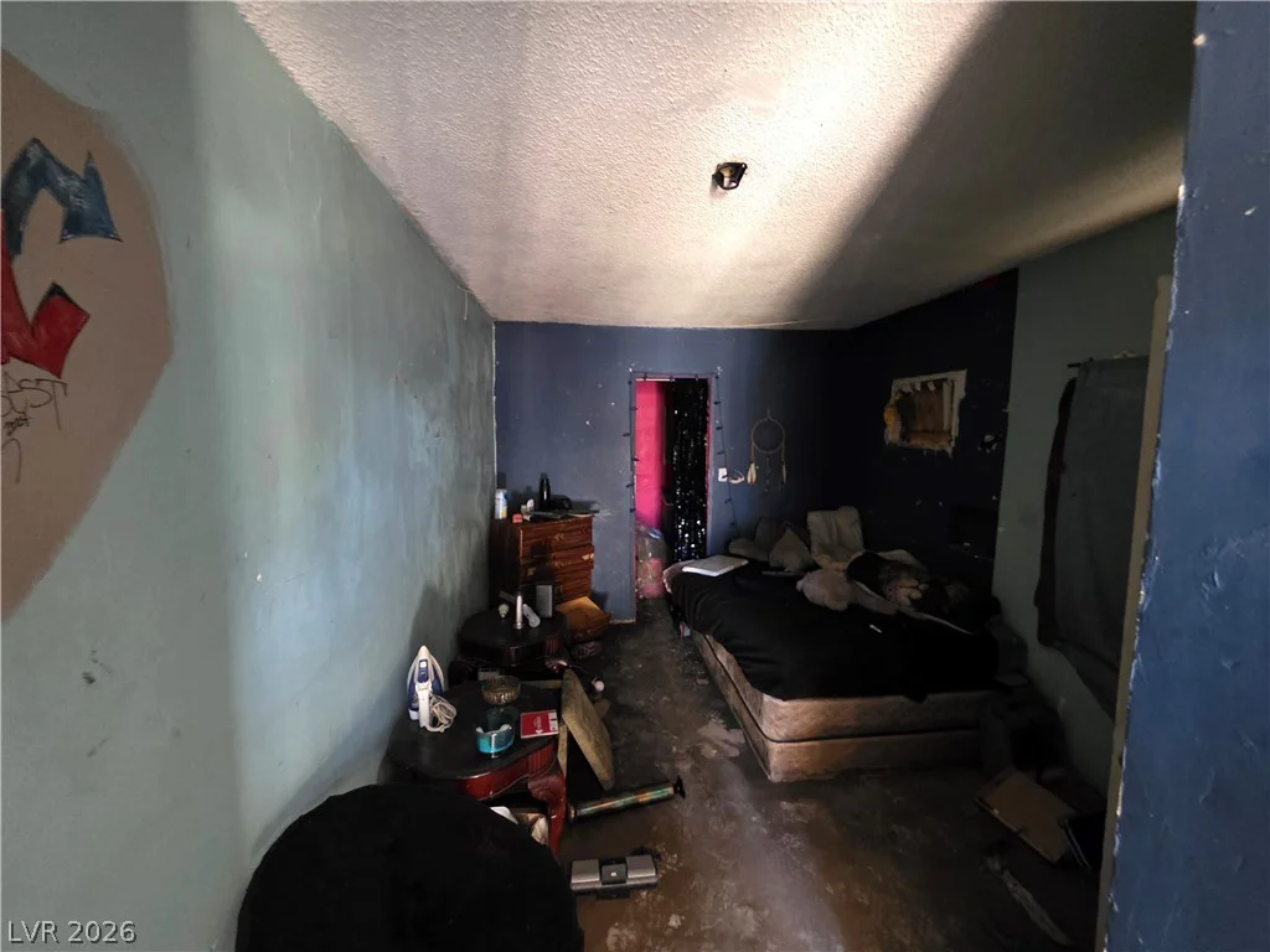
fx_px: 477
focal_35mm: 13
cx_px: 635
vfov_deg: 89.9
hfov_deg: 106.2
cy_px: 476
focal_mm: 2.2
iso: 1600
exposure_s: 1/24
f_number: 1.9
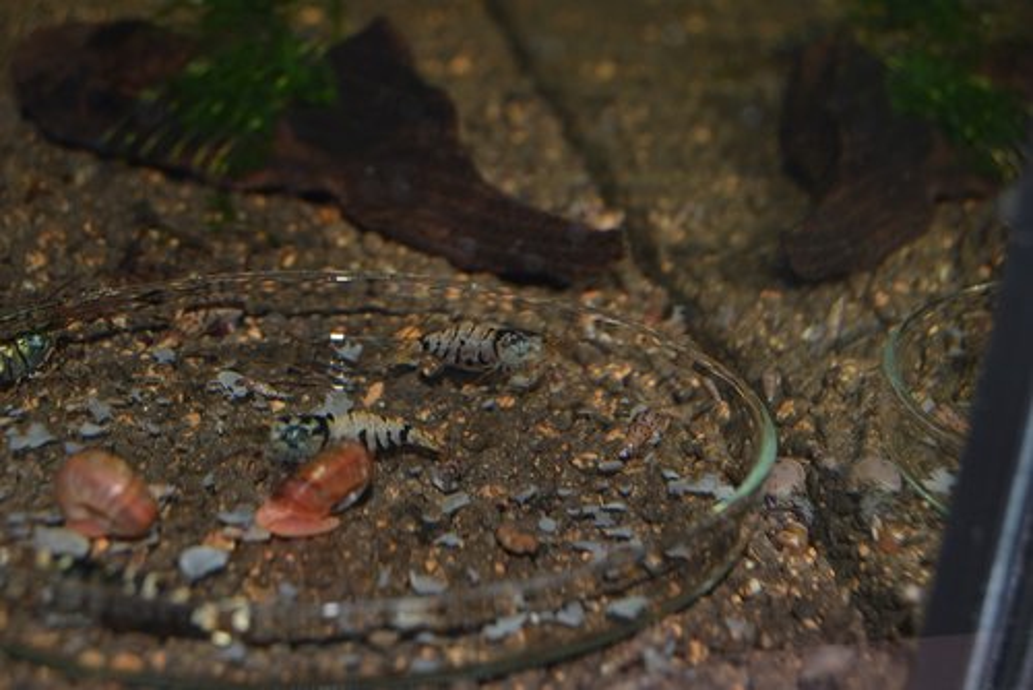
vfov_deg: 21.6
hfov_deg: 31.9
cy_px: 345
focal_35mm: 63
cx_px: 516
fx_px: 1809
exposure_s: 1/60
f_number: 8
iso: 100
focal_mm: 42
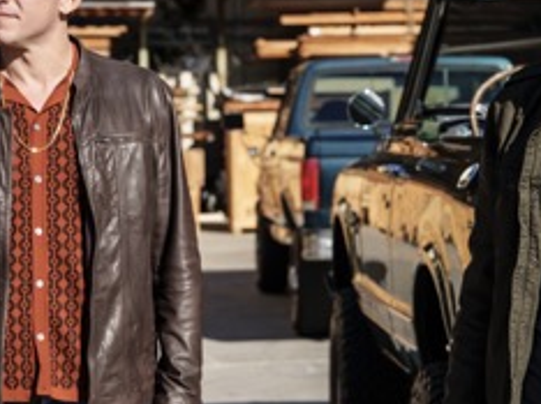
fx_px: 2248
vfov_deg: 10.3
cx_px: 270
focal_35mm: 144
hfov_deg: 13.7
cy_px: 207
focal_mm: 70
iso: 250
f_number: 5.6
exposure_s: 1/500
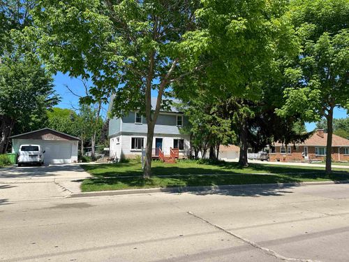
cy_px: 131
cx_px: 174
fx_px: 242
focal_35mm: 24
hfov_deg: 71.6
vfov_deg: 56.8
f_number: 1.78
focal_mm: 6.86
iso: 80
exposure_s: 1/3597
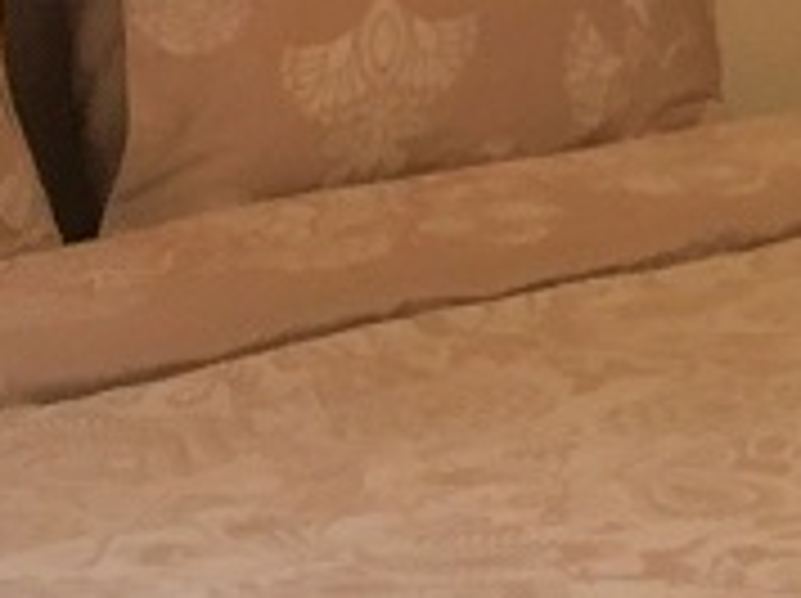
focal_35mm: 163
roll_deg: +2.2
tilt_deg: +3.8
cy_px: -585
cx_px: 1408
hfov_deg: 11.3
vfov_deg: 8.6
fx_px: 3767
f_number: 2.2
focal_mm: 4.15
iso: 125
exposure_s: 1/33
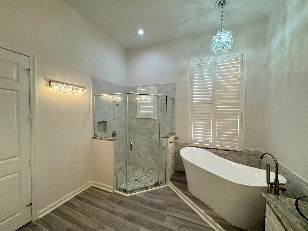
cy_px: 116
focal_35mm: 14
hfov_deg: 102.1
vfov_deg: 85.7
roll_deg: -0.1
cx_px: 154
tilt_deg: -0.7
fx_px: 125
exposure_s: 1/120
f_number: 2.2
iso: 125
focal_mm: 2.22
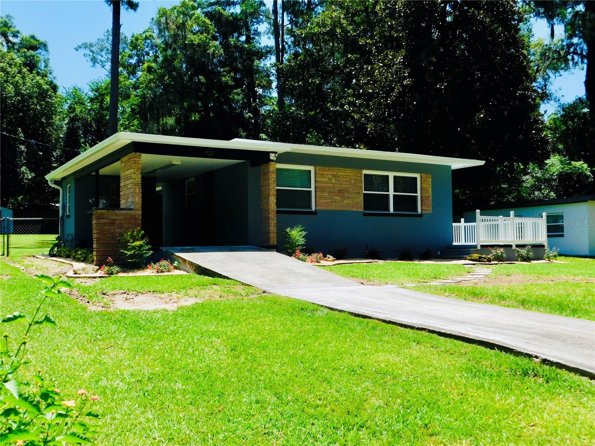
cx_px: 298
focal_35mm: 36
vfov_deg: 39.7
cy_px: 223
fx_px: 619
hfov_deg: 51.4
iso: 125
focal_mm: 6.3
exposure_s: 1/1000
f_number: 3.5
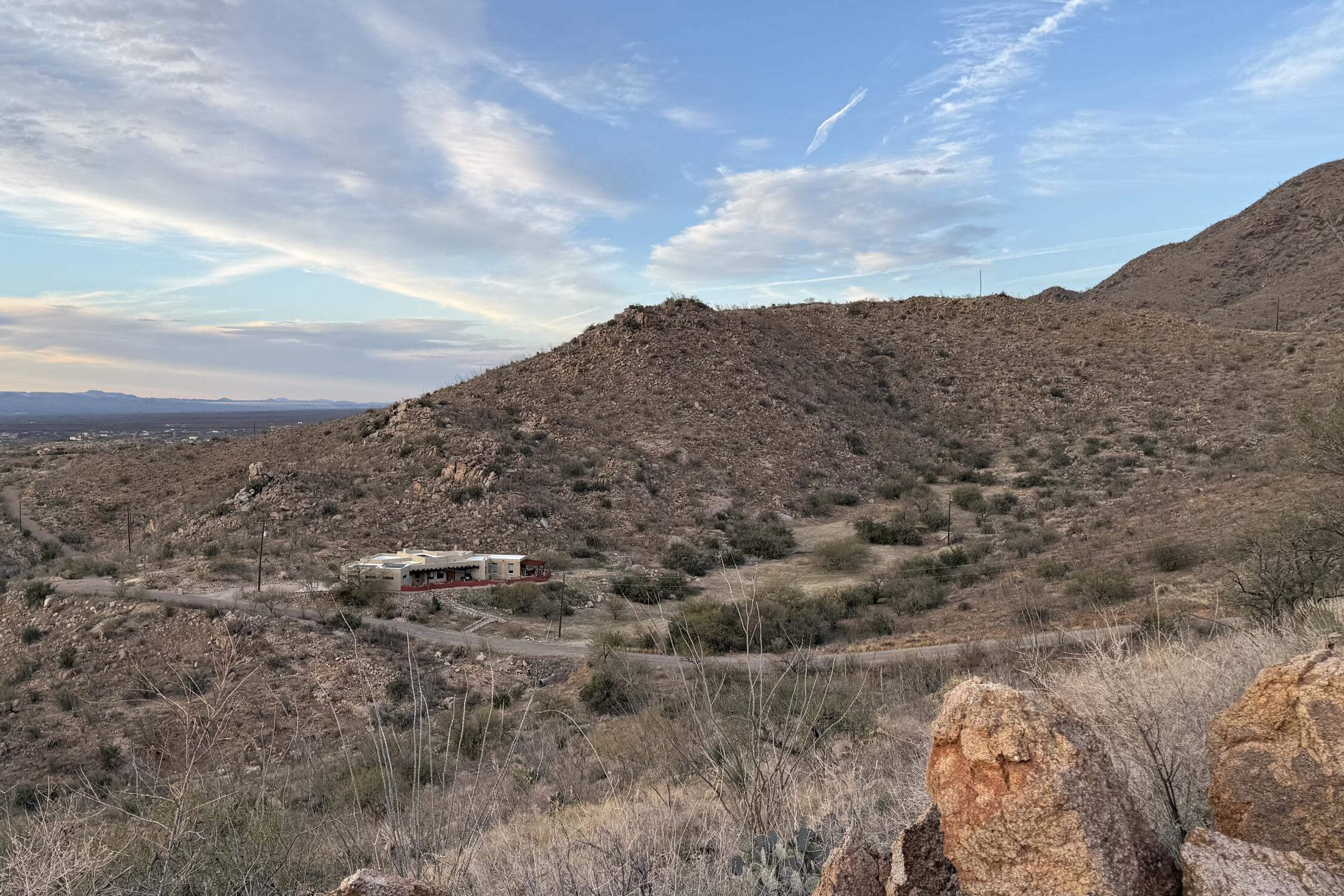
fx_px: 1269
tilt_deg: -1.4
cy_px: 443
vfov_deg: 38.9
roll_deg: -0.3
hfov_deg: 55.3
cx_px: 523
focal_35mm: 34
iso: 80
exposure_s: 1/909
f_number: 1.78
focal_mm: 6.76
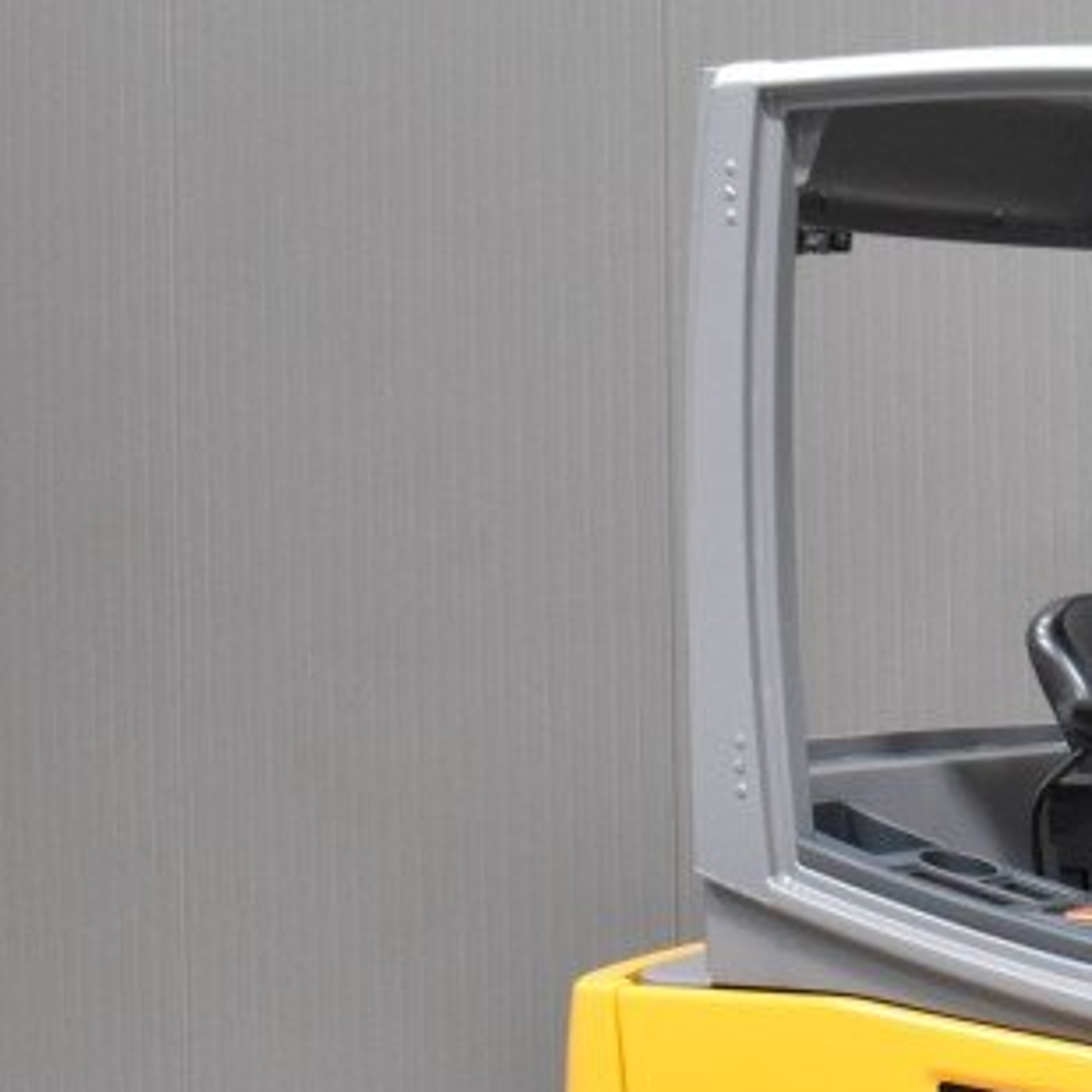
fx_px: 3890
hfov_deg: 14.9
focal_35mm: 109
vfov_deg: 16.0
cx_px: 1587
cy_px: 622
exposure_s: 1/30
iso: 1600
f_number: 5
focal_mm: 22
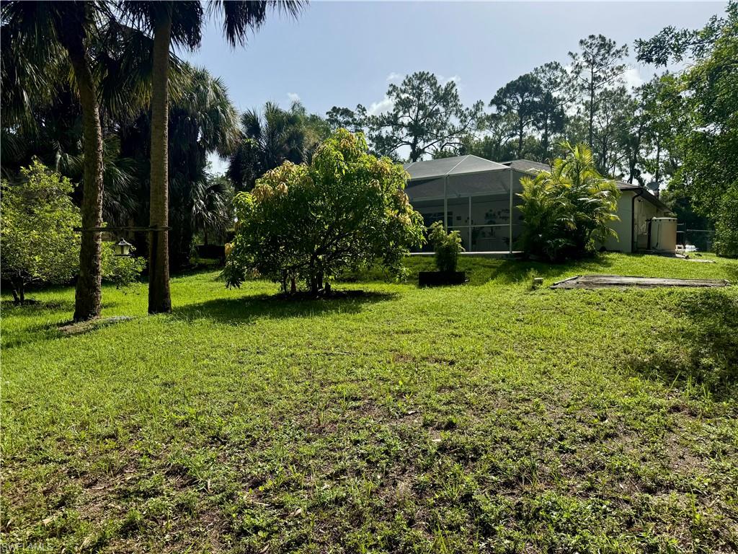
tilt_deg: -3.7
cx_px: 369
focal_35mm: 24
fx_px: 512
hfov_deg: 71.6
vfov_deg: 56.8
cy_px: 277
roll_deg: +0.2
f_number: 1.78
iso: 80
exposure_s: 1/9009
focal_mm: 6.76
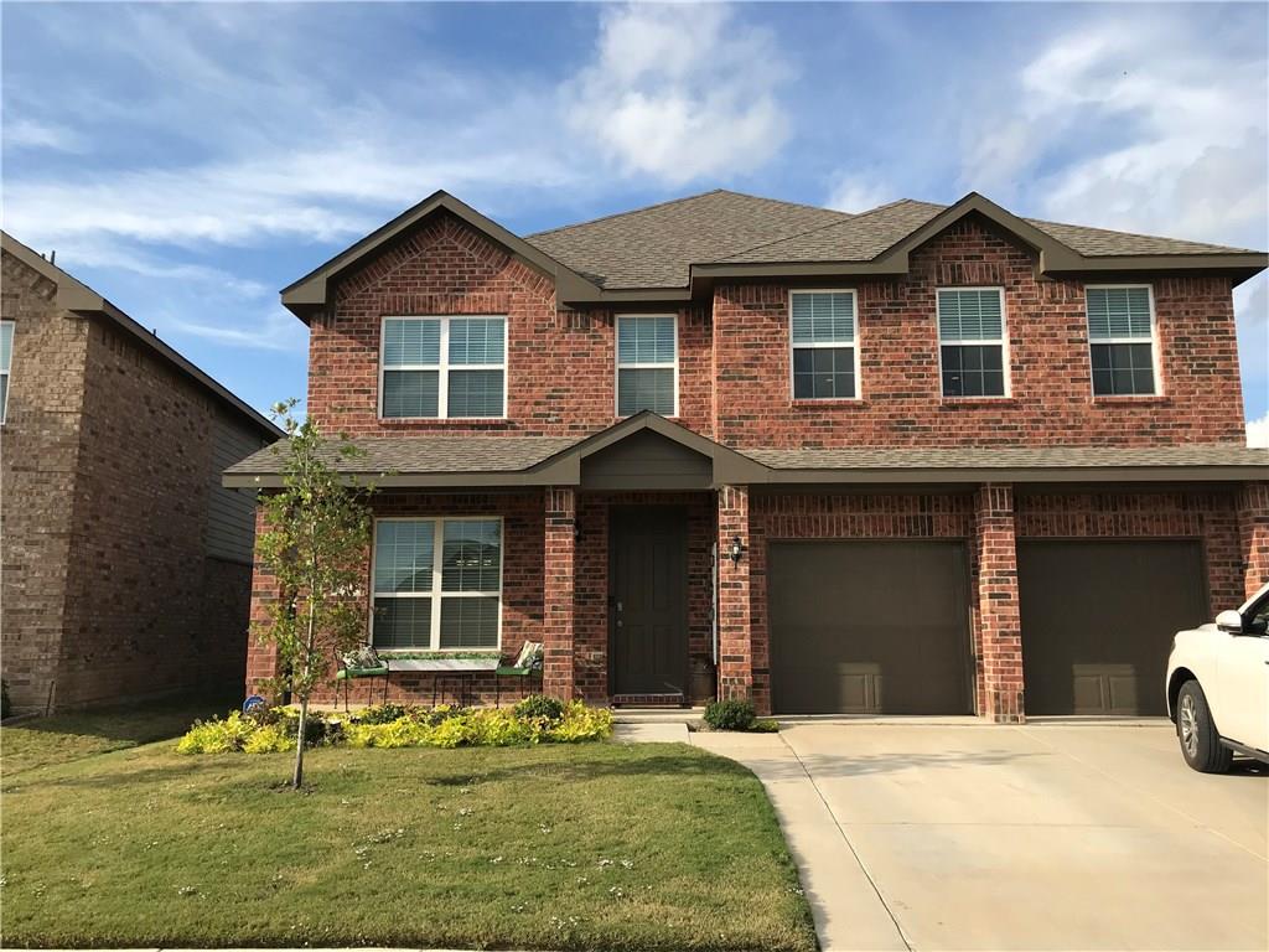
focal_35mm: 28
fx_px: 1026
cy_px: 476
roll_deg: +0.0
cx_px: 634
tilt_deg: +10.4
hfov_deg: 63.4
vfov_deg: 49.7
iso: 20
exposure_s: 1/1681
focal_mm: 3.99
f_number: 1.8
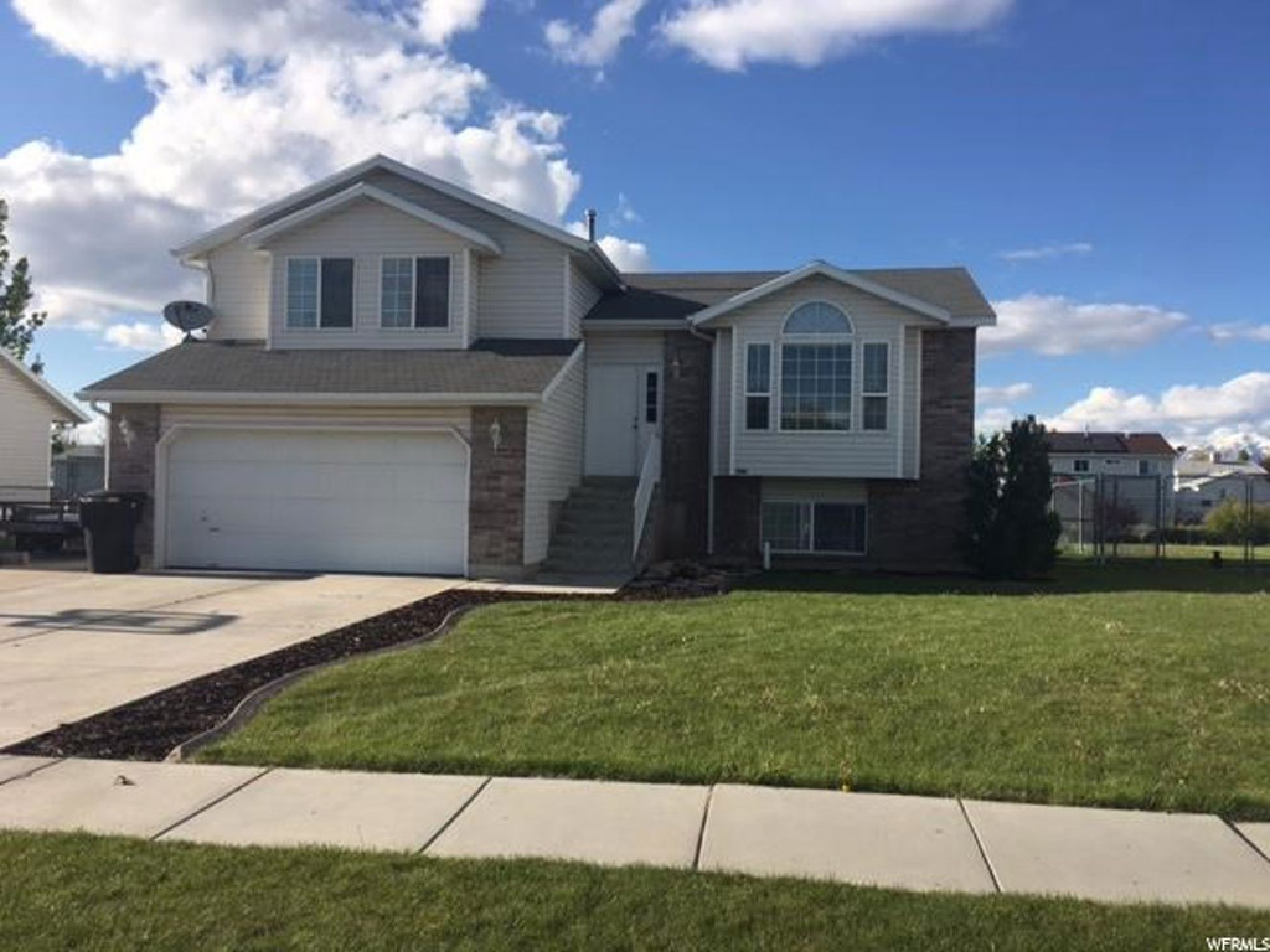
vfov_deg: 48.2
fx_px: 1064
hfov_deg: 61.7
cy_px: 476
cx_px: 635
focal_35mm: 29
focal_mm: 4.15
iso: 25
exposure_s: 1/1538
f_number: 2.2
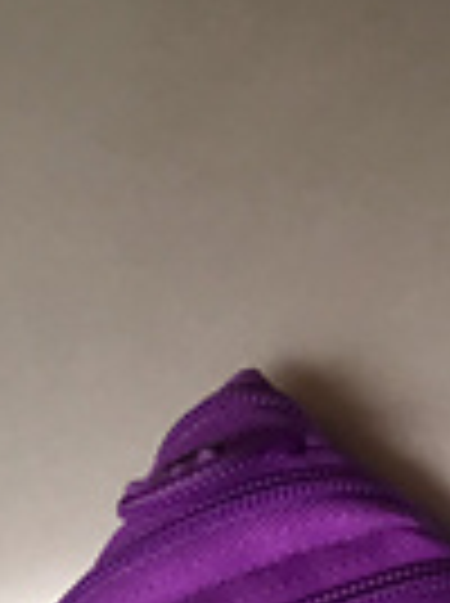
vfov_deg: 13.8
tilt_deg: -82.1
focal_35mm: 134
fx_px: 2330
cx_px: 1350
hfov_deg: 9.0
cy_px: 909
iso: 25
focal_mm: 3.99
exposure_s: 1/60
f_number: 1.8
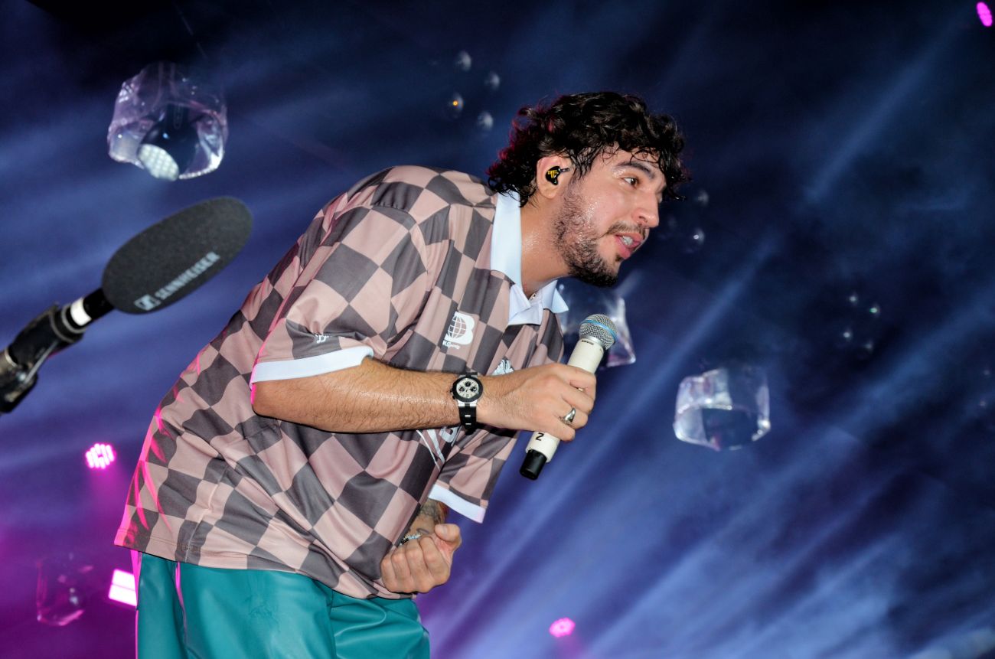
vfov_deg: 17.4
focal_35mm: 78
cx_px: 498
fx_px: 2151
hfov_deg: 26.0
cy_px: 330
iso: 500
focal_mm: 52
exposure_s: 1/60
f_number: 5
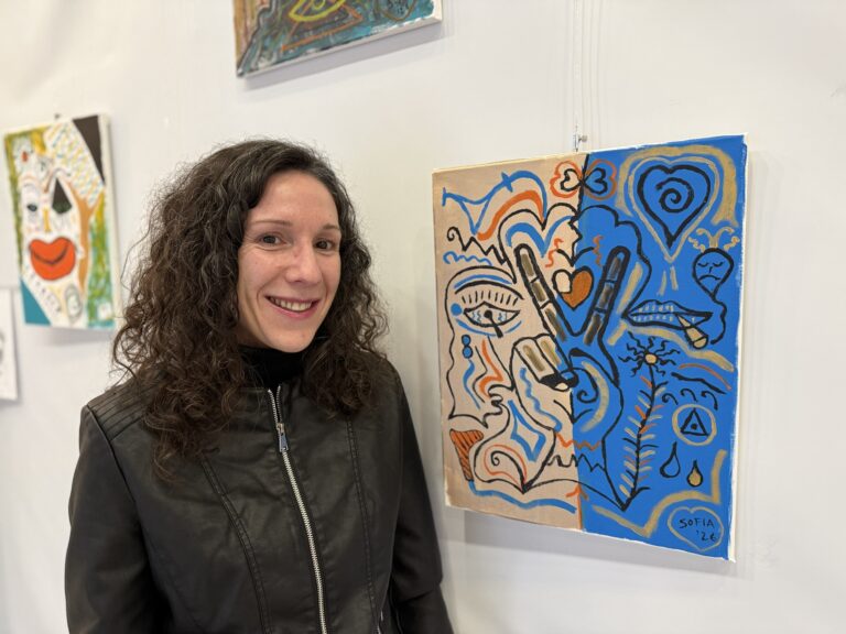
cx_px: 423
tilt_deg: -6.1
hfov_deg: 71.6
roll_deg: +0.8
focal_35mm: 24
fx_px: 587
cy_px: 317
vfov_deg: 56.8
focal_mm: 6.76
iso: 320
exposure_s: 1/50
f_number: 1.78
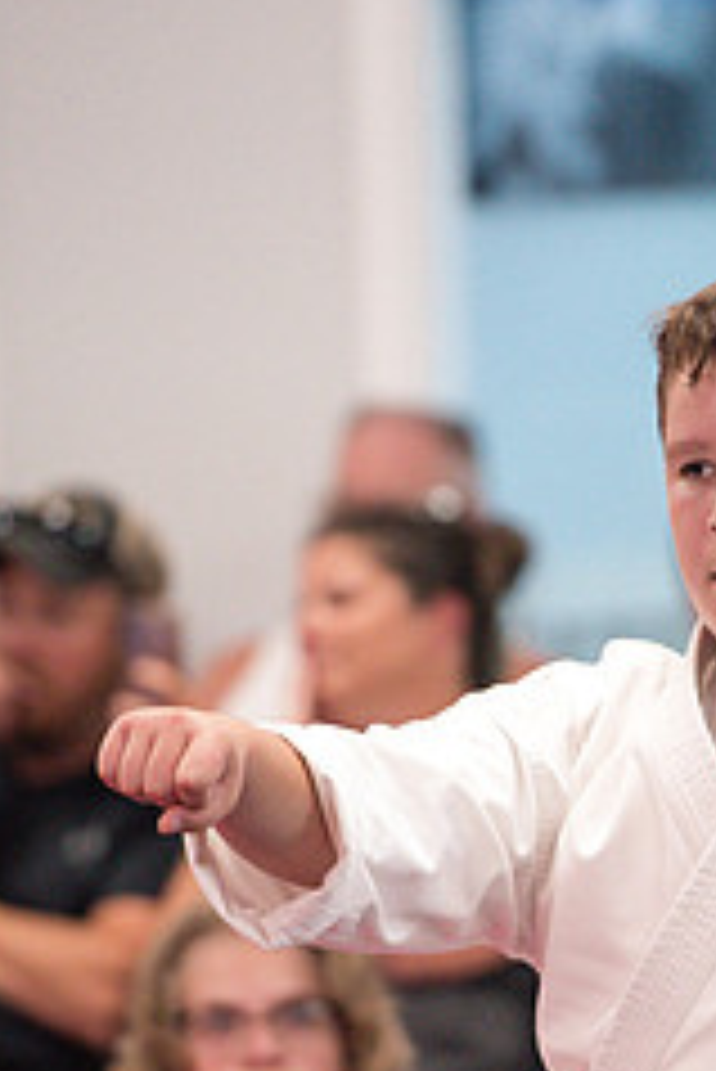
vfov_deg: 4.2
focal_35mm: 487
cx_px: 743
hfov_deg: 2.8
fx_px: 14507
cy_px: 785
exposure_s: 1/400
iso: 1600
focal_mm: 200
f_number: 3.5
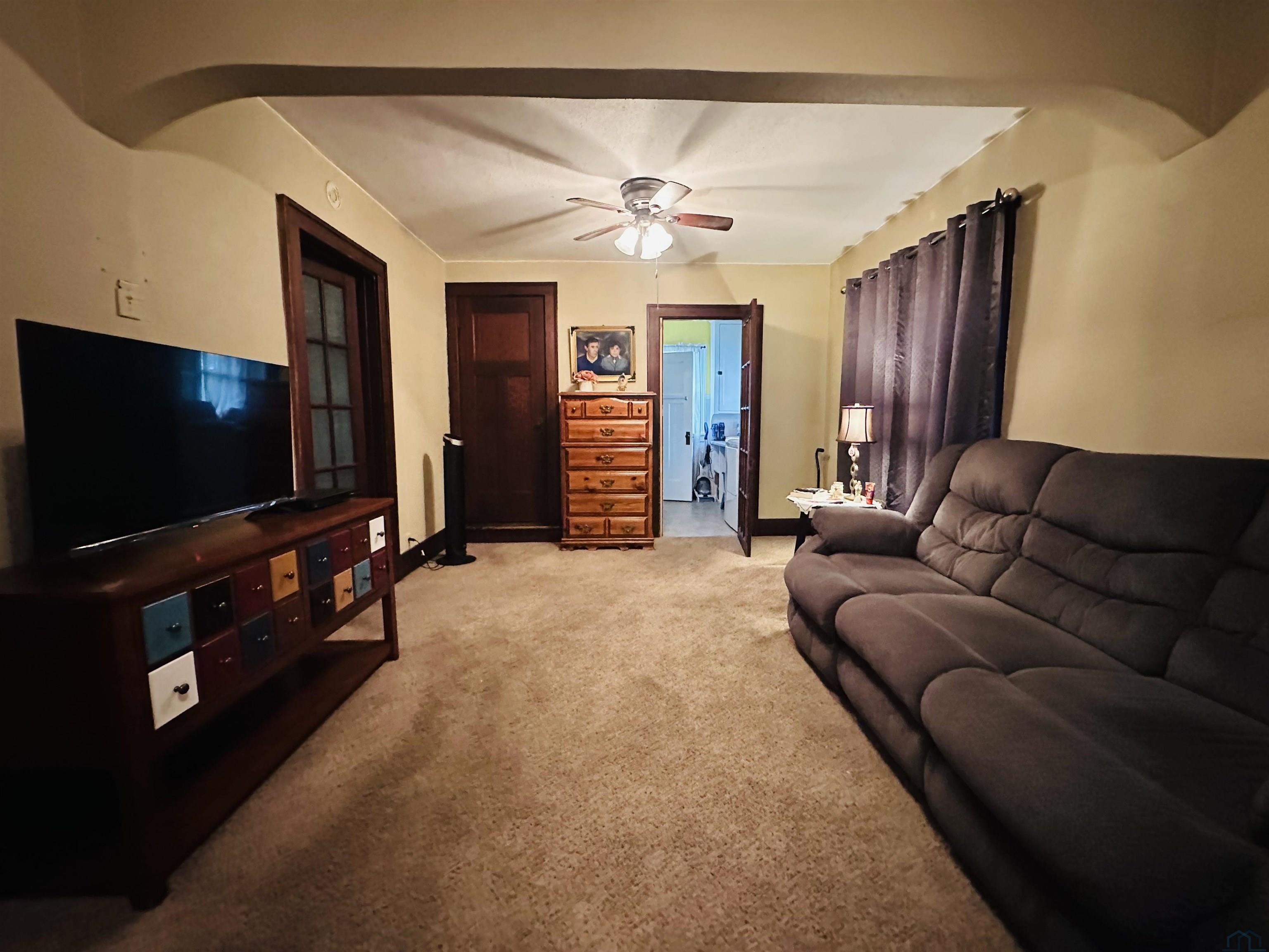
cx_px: 634
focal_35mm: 14
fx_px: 513
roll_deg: -0.1
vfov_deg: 85.7
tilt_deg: -6.3
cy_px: 476
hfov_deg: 102.1
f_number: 2.2
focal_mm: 2.22
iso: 1250
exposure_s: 1/40
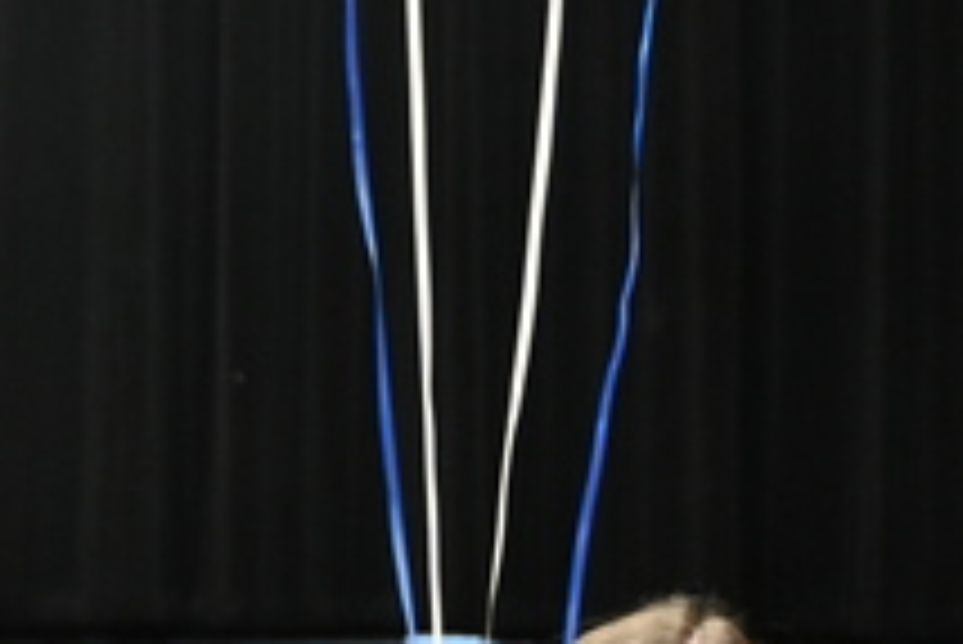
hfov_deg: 12.9
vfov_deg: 9.1
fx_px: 4025
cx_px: -482
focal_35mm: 150
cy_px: 475
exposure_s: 1/80
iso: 3200
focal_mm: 31.5
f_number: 4
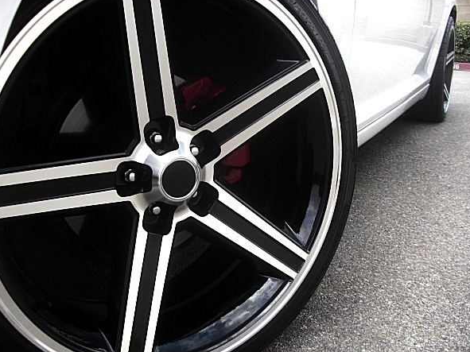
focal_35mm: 39
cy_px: 181
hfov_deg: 47.9
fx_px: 529
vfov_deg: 36.8
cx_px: 226
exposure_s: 1/160
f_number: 2.8
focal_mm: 6.3
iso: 50
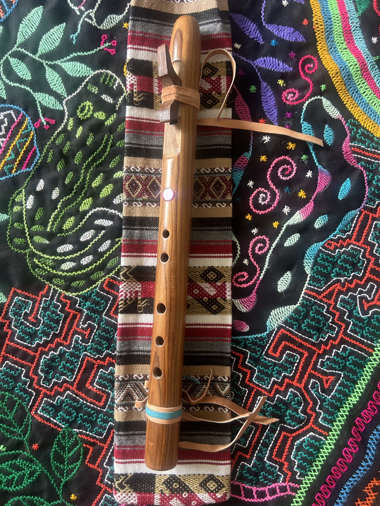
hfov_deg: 53.1
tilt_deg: -87.6
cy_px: 253
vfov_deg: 67.3
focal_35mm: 26
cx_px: 190
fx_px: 381
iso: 160
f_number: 1.5
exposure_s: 1/60
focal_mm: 5.7
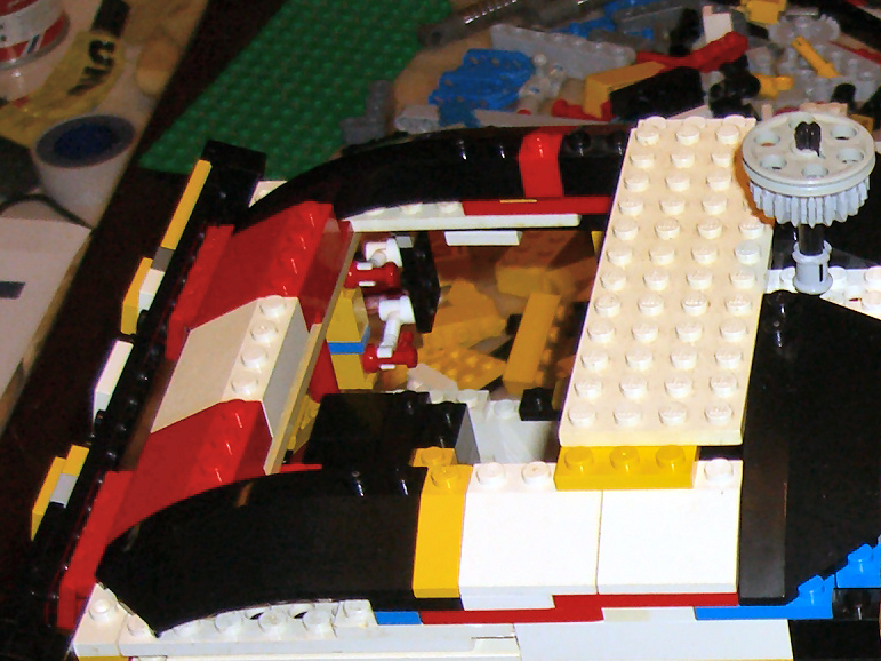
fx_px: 2570
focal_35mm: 101
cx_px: 1154
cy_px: 789
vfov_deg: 14.2
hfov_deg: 18.1
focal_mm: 7.9
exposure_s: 1/60
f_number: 2.8
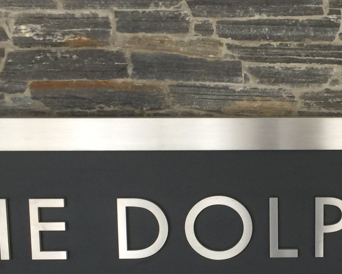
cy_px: 217
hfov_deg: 23.1
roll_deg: -1.5
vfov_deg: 18.8
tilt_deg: -9.3
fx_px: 820
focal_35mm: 81
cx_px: 296
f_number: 2.2
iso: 32
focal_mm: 4.15
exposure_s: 1/15
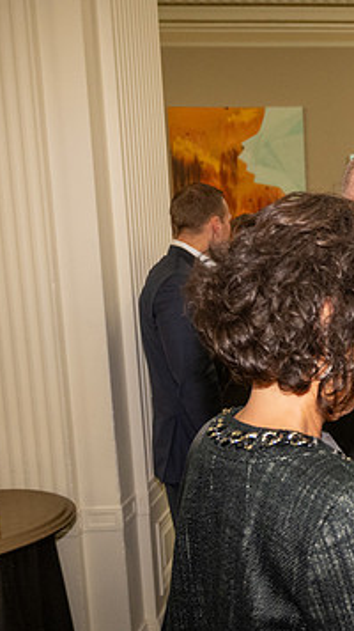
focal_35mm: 46
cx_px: 458
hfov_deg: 23.1
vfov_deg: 44.6
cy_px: 328
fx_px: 768
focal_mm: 27
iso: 2500
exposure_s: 1/40
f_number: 4
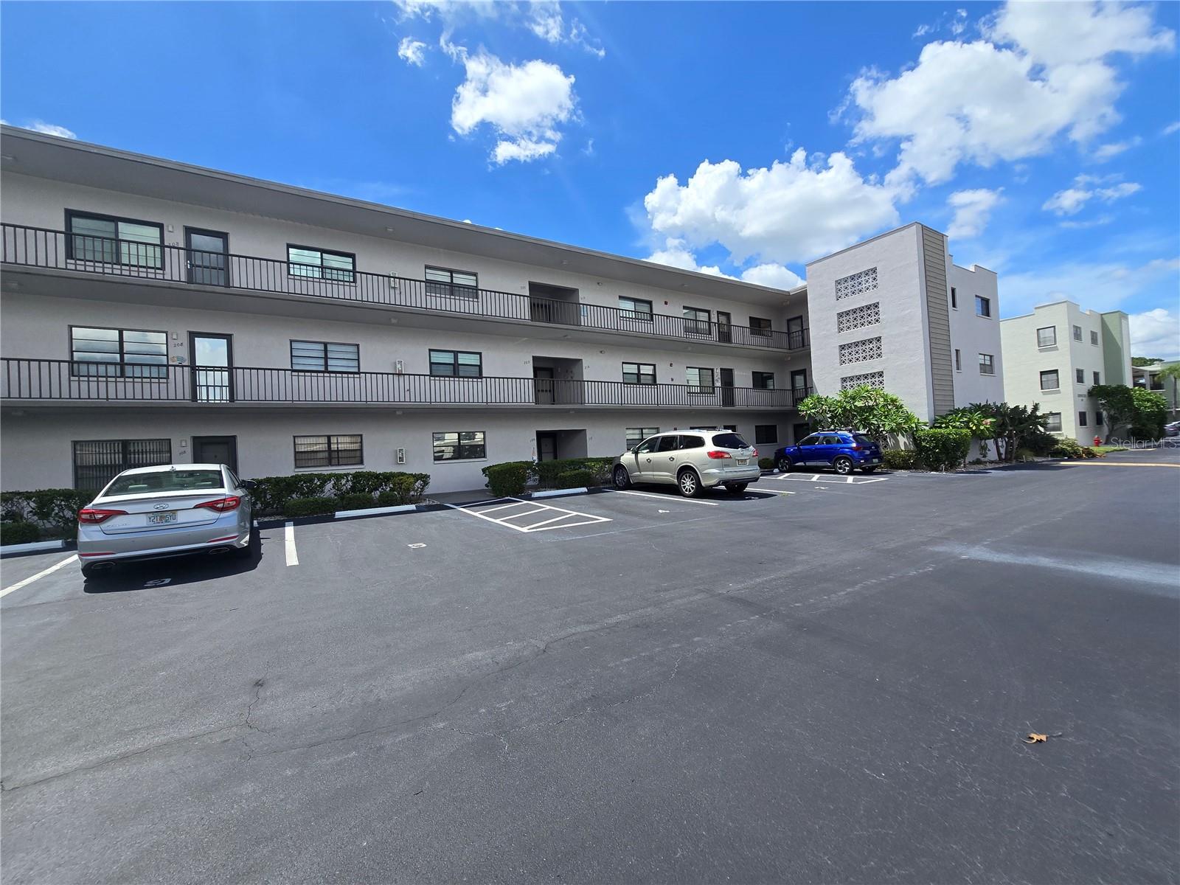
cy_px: 442
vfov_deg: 89.9
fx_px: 443
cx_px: 590
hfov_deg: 106.2
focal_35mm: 13
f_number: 2.2
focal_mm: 2.2
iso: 50
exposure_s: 1/2510
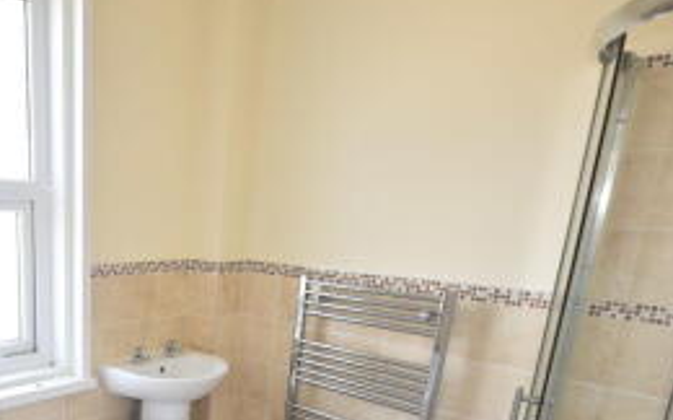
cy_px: 354
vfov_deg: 41.9
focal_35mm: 28
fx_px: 513
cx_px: 135
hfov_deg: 61.1
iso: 100
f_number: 4
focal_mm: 10
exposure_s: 1/20
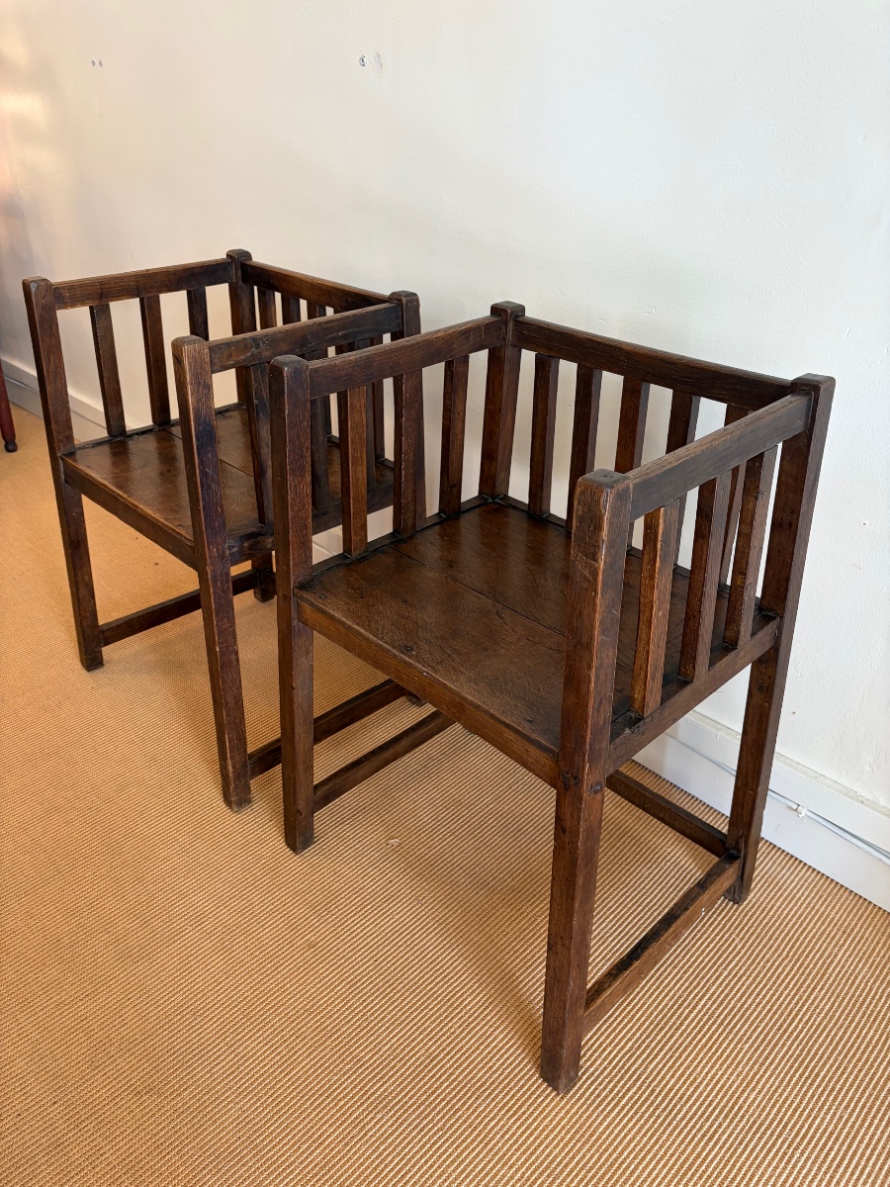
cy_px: 594
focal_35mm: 26
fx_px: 891
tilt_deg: -30.4
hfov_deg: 53.1
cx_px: 445
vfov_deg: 67.3
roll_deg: -0.6
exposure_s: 1/50
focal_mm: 5.96
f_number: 1.6
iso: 125
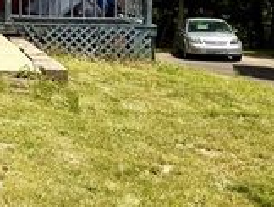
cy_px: -35
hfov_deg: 22.1
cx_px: -129
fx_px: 587
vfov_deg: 19.0
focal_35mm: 74
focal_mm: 6.76
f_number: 1.78
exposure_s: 1/5714
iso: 80
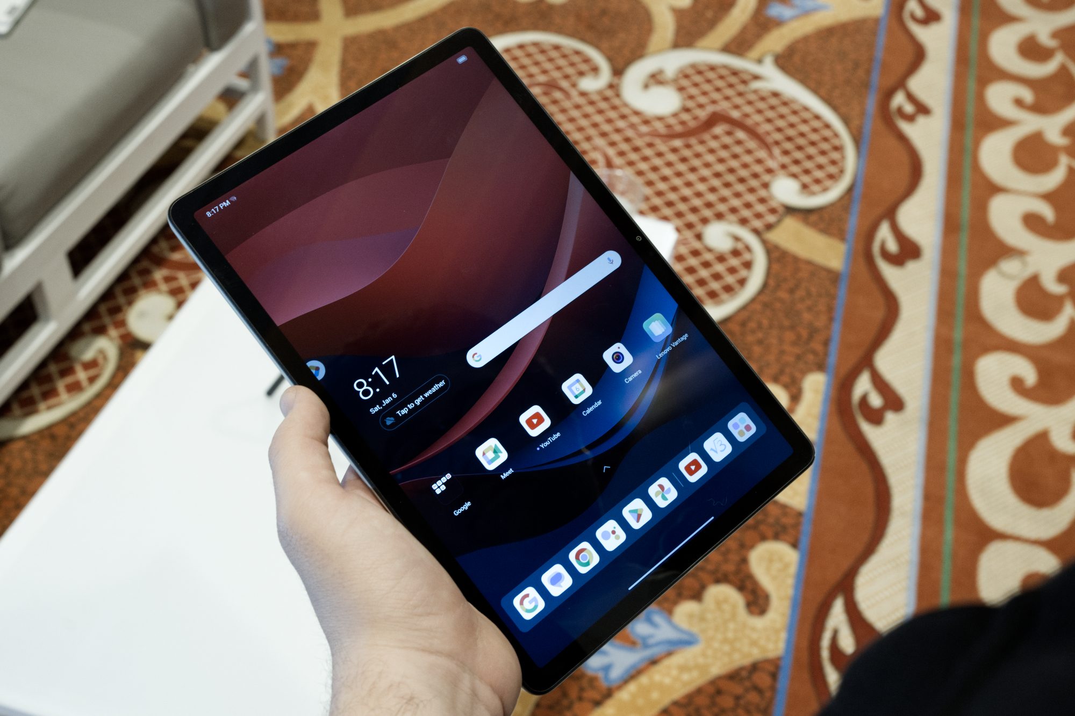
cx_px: 538
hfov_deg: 54.4
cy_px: 358
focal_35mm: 35
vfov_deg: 37.8
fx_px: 1045
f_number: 8
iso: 4000
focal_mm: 35
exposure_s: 1/50
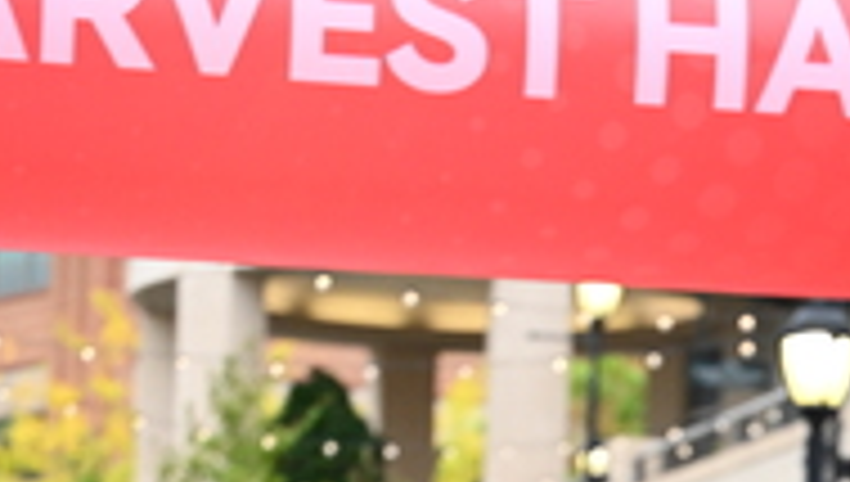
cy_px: 1036
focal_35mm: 213
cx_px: 713
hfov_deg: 10.1
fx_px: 4808
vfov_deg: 5.6
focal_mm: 70
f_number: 2.8
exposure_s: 1/1250
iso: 1600
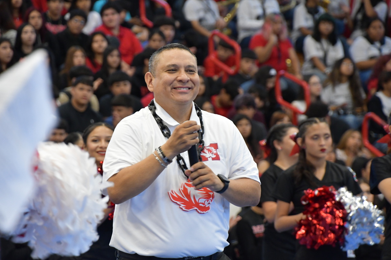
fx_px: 2617
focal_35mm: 241
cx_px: 195
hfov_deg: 8.5
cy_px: 130
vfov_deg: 5.7
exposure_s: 1/160
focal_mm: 160
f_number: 6
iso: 2500
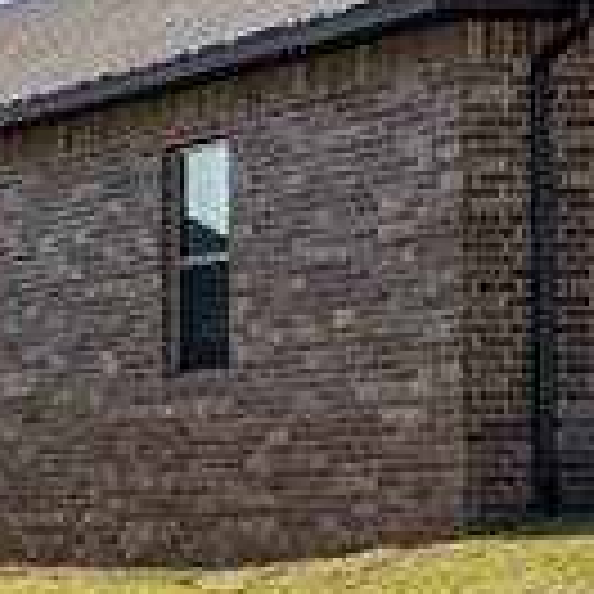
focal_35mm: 197
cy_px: 436
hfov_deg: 7.2
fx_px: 3825
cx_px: -1564
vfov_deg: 8.9
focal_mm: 30
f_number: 8
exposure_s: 1/800
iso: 200
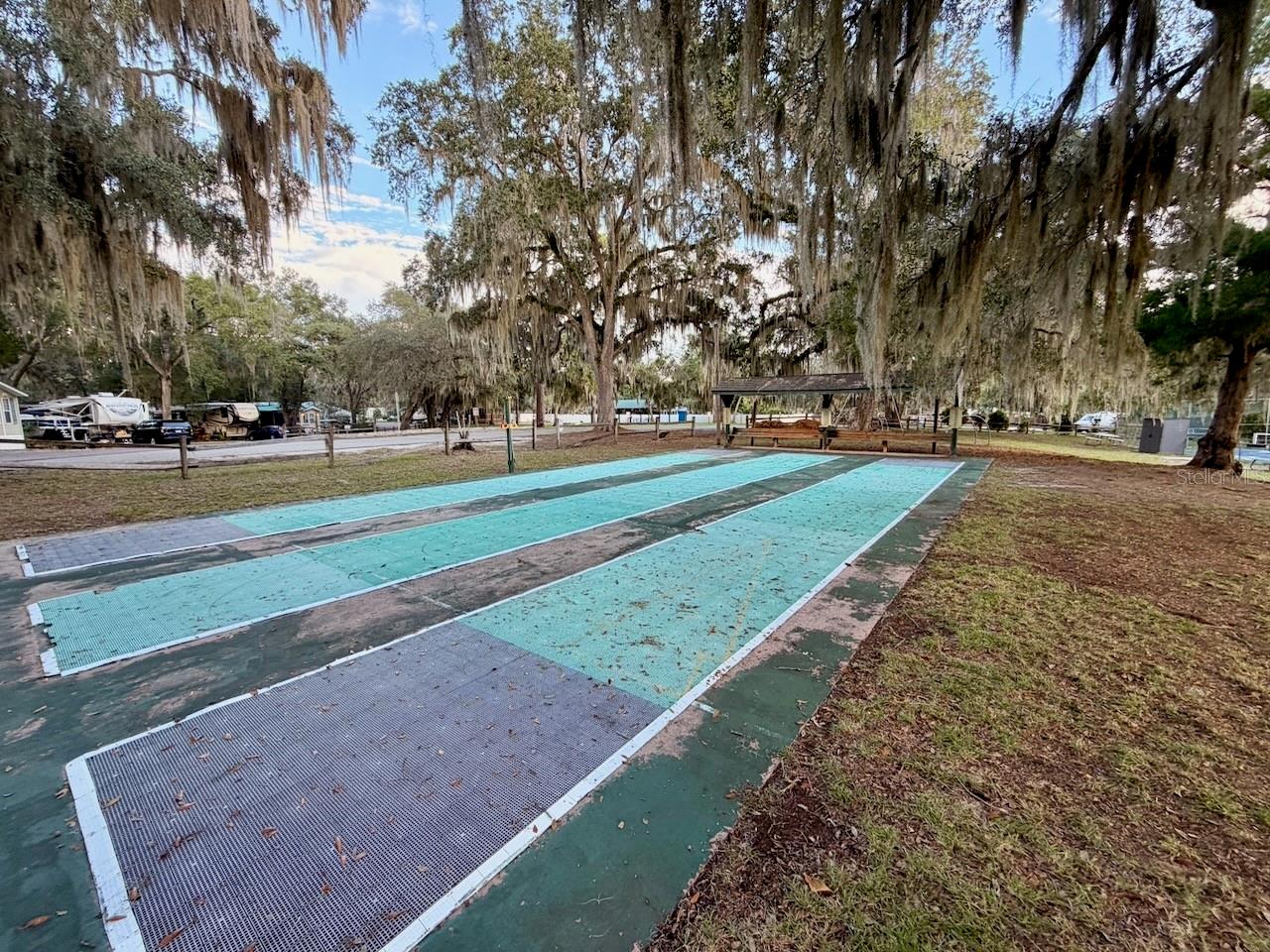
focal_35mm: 14
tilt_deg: -8.3
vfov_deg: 85.7
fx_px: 514
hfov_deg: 102.1
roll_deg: +1.0
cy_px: 476
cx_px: 635
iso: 100
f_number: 2.2
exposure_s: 1/121
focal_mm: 2.22
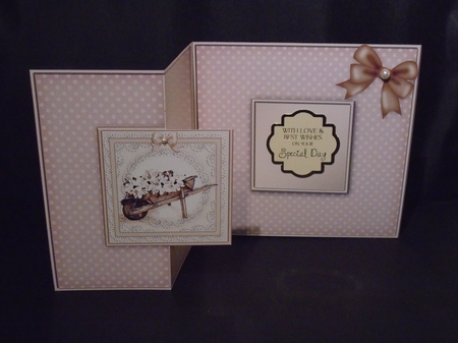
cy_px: 172
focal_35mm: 49
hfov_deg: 38.9
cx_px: 229
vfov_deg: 29.6
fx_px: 648
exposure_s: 1/80
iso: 800
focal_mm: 8.7
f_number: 4.5
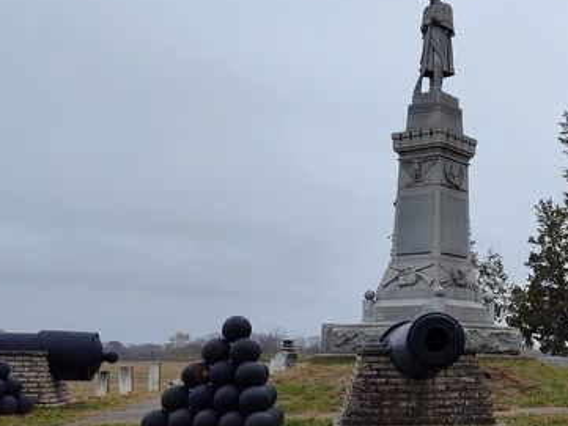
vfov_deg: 28.6
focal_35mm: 51
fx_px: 837
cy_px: 222
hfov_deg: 35.0
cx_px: 529
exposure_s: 1/200
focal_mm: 5.56
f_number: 1.8
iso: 125
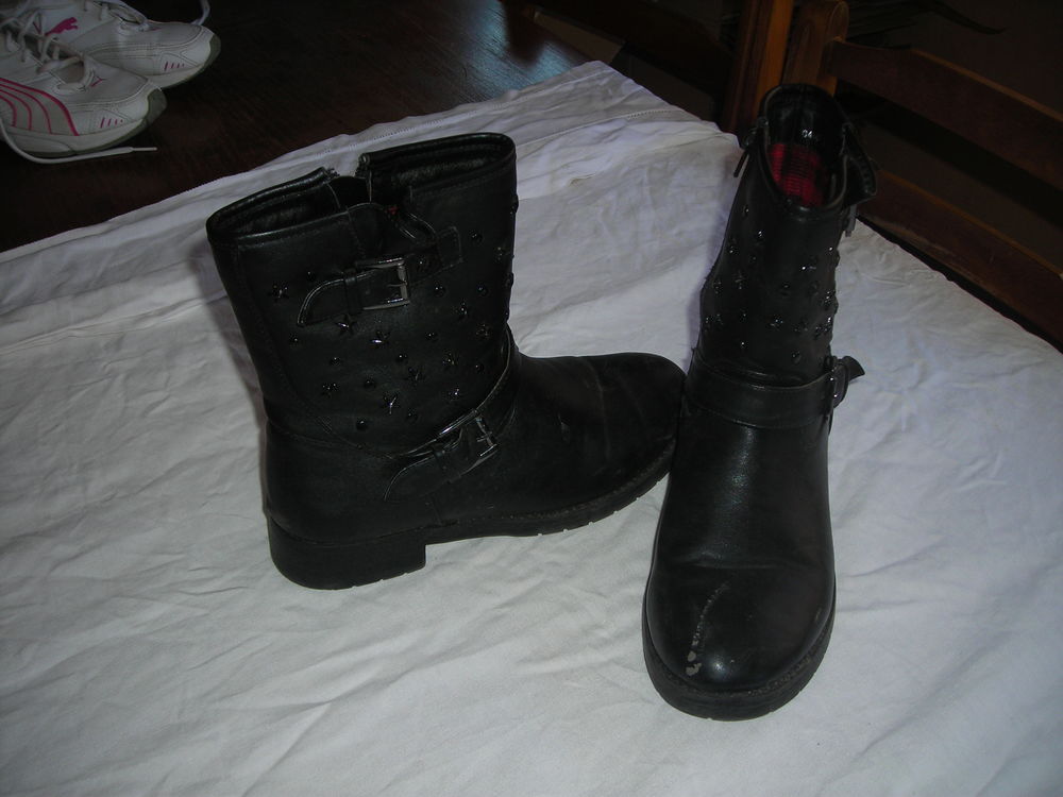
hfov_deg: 49.0
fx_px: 1167
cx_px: 532
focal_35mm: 38
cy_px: 398
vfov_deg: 37.7
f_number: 3.2
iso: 50
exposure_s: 1/60.1
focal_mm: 6.3
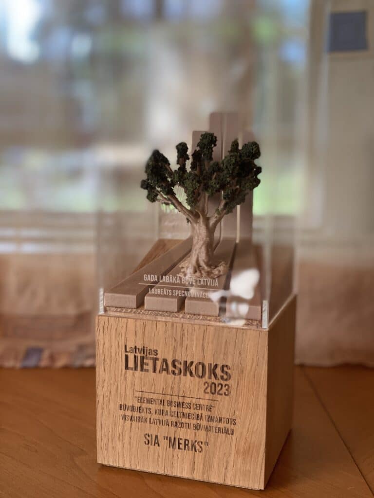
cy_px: 249
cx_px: 187
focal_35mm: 52
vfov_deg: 36.8
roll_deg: -1.4
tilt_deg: -9.1
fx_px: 749
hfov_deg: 28.0
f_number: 2
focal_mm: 6
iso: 160
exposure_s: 1/122
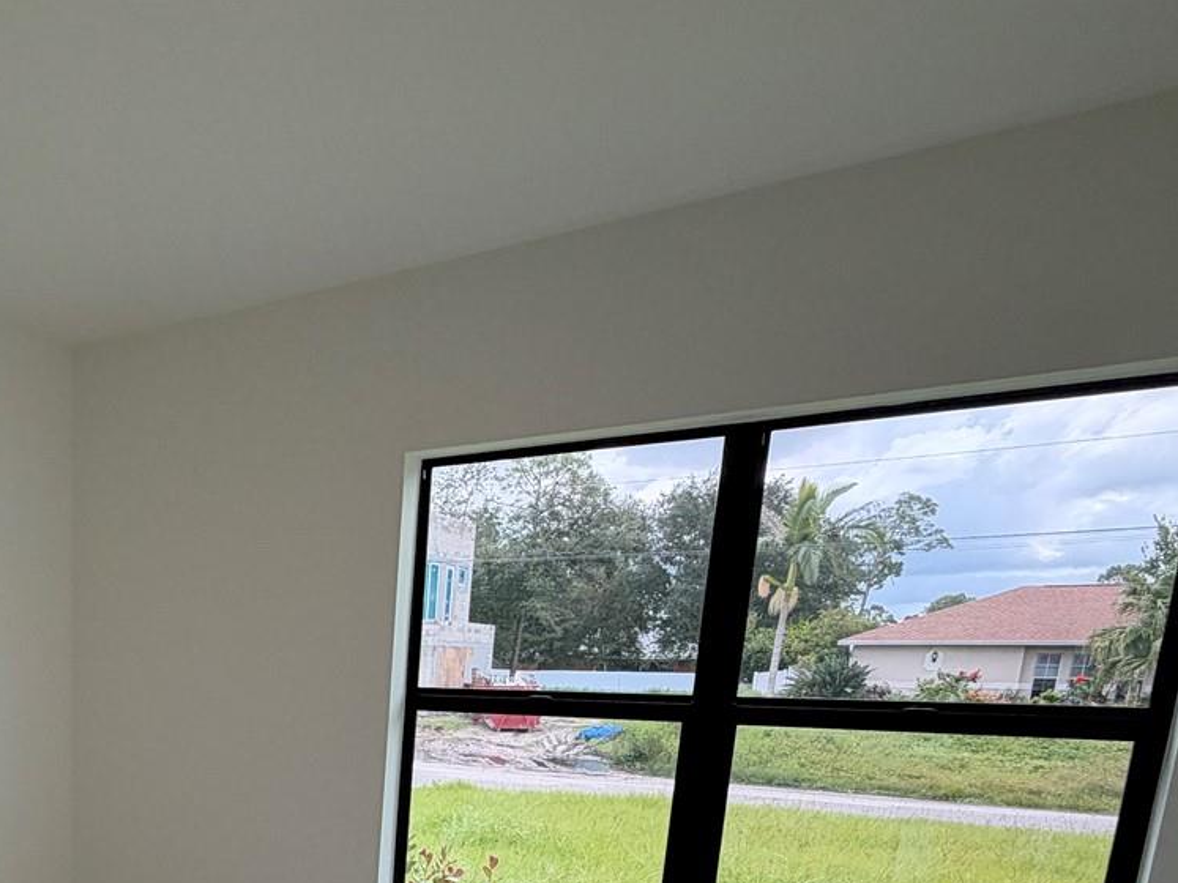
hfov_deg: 53.4
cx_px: 144
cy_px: 867
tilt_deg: -11.5
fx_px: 1021
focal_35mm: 30
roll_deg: -1.0
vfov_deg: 41.2
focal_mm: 2.22
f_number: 2.2
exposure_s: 1/217
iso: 50
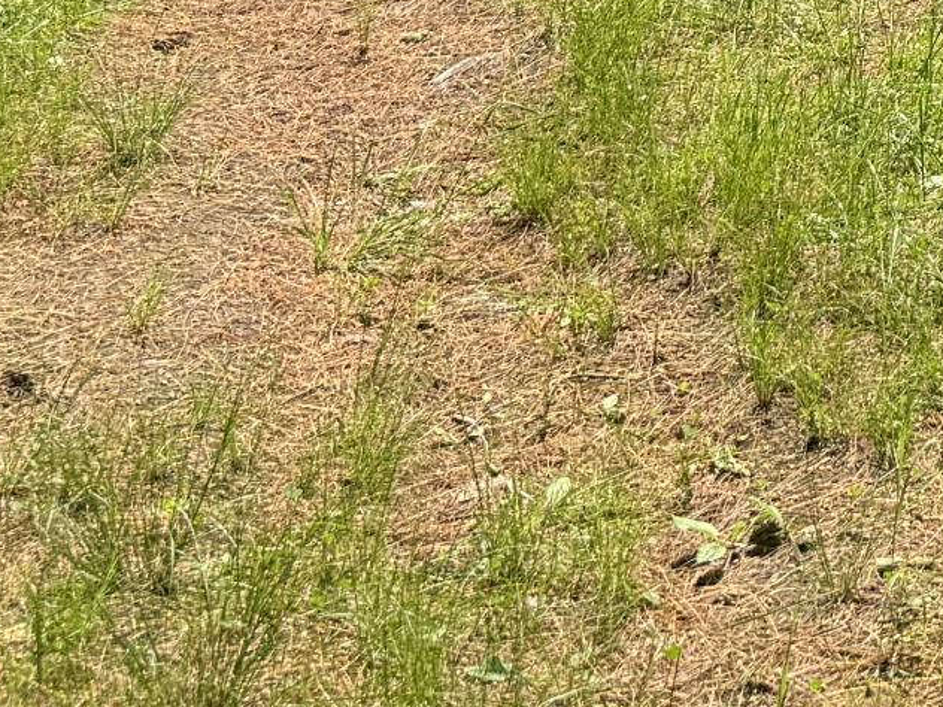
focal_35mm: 114
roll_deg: +0.9
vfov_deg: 11.2
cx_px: 1265
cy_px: -884
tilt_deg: +0.7
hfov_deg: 16.2
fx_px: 3106
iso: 100
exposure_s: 1/1727
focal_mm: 6.76
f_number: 1.78
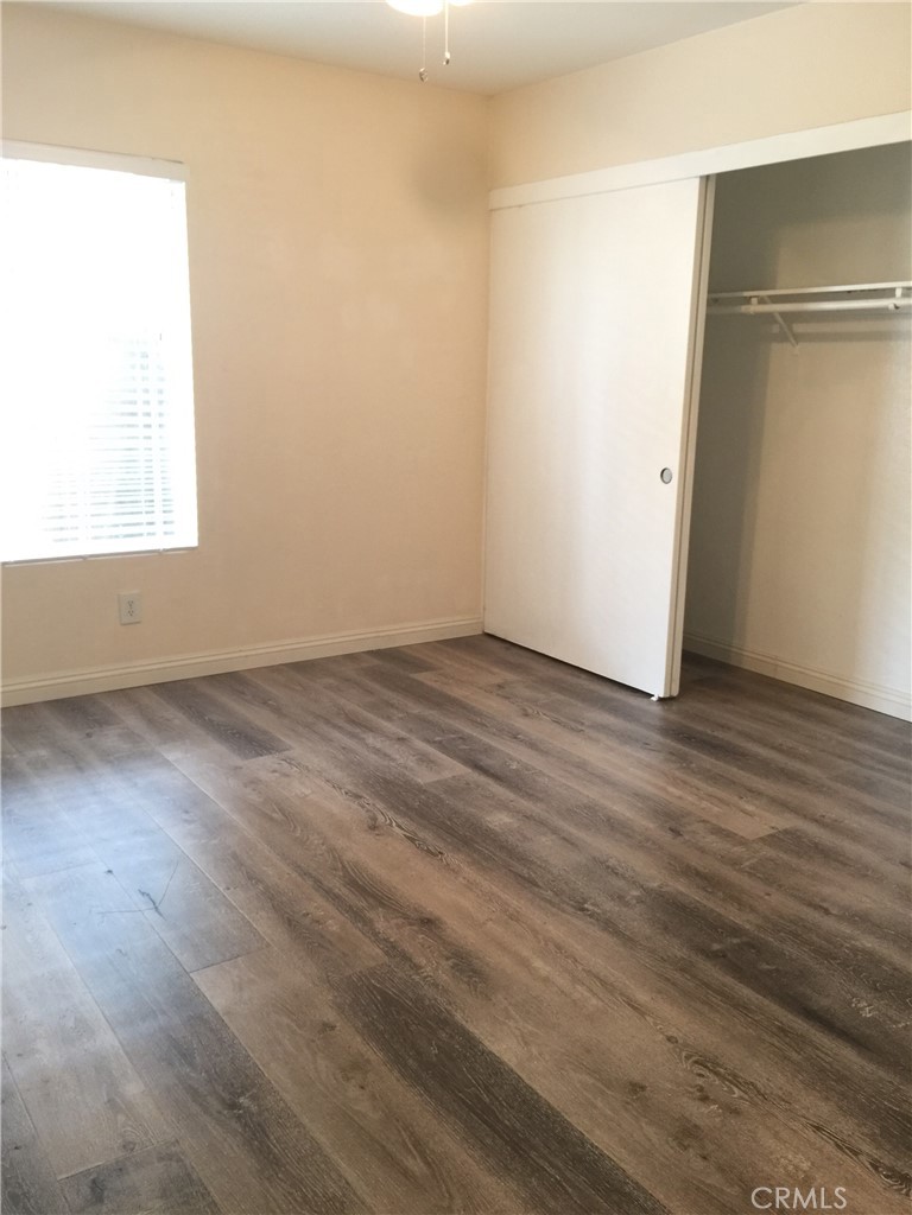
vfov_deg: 61.7
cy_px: 608
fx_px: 1019
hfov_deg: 48.2
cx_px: 456
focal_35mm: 29
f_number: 2.2
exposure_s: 1/15
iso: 80
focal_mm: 4.15
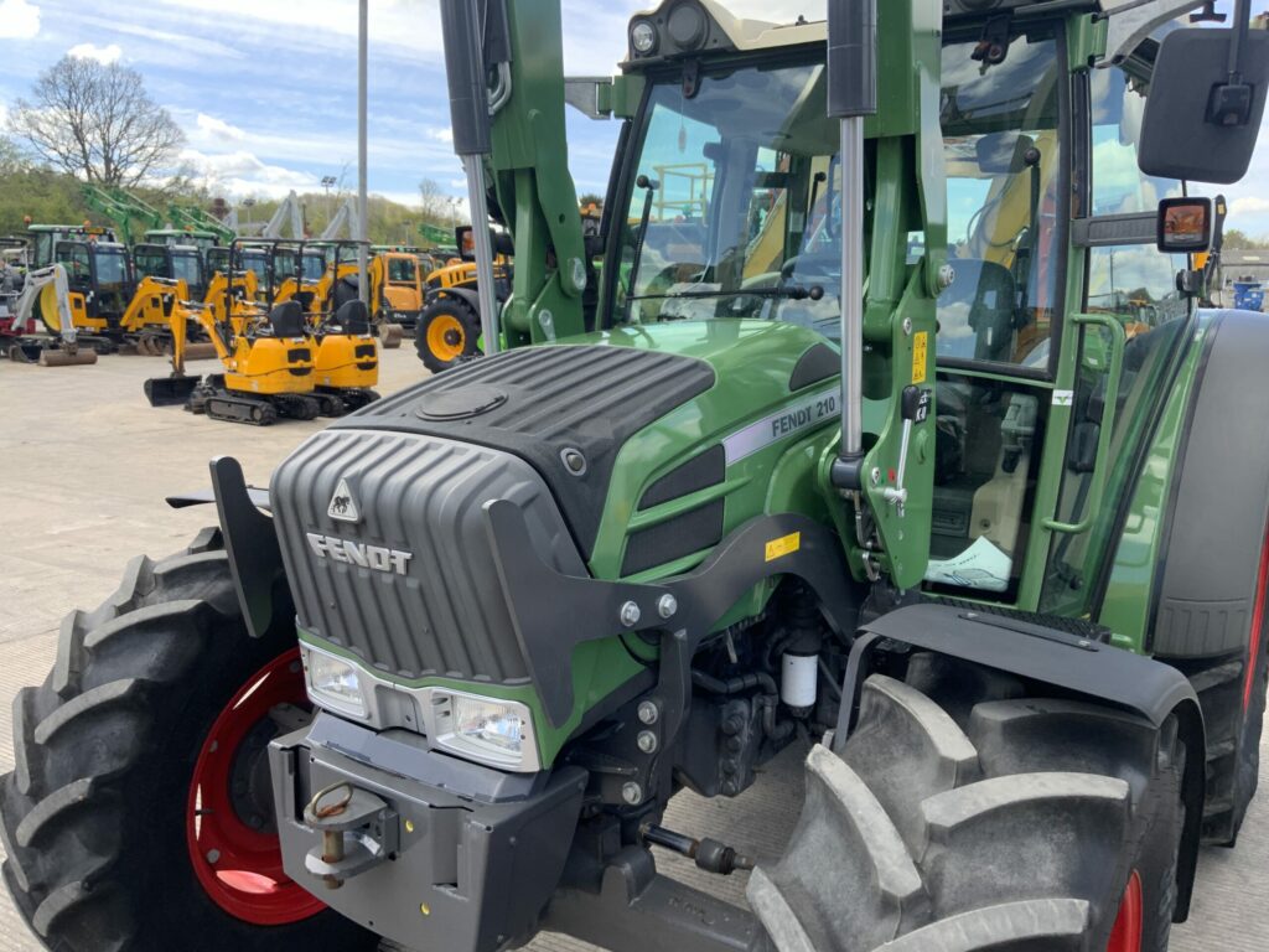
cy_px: 476
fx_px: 1063
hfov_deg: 61.7
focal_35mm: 29
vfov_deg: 48.2
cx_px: 634
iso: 16
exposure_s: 1/348
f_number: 1.8
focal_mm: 3
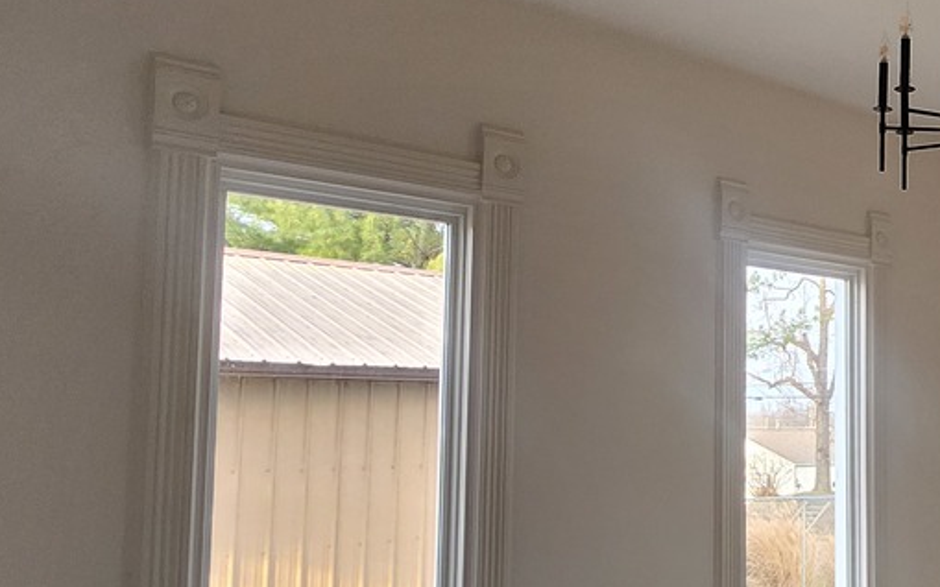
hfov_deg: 42.5
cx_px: 968
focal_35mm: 39
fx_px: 999
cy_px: 351
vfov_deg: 32.7
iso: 80
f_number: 2.2
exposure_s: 1/60
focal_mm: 1.74
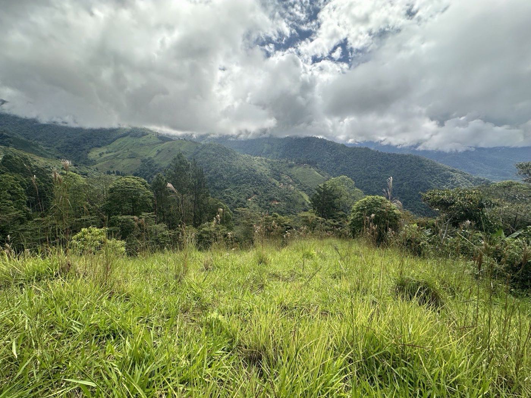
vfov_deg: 85.7
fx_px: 215
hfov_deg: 102.1
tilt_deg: -11.3
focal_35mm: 14
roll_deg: -0.2
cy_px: 199
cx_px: 266
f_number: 2.2
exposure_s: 1/1159
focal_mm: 2.22
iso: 40
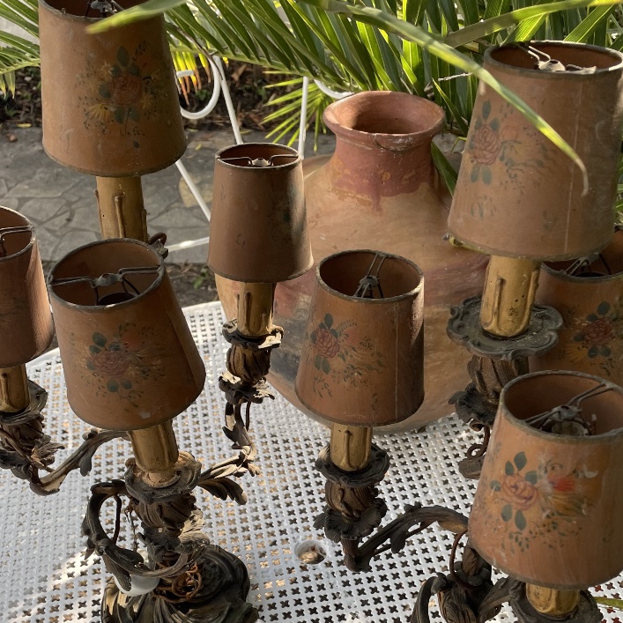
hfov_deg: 42.8
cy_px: 444
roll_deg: +1.0
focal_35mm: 39
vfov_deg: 41.9
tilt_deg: -43.7
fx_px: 794
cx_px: 326
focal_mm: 4.2
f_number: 1.6
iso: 32
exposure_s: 1/370
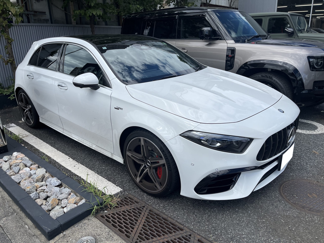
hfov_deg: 67.3
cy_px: 122
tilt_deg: -19.0
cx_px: 162
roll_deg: +0.6
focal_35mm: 26
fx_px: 243
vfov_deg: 53.1
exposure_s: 1/3623
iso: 50
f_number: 1.6
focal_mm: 5.1
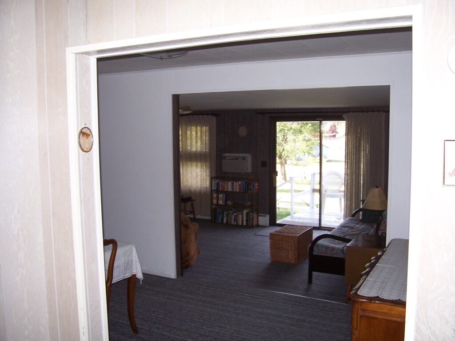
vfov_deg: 41.8
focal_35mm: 34
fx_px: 447
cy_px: 170
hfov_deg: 54.0
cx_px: 228
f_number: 2.7
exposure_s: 1/60
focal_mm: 5.6
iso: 80
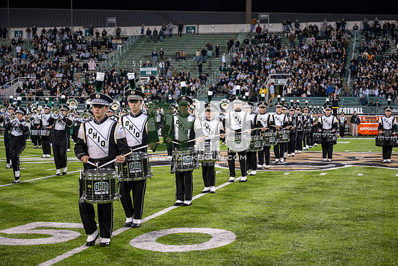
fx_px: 774
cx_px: 199
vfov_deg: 19.5
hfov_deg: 28.8
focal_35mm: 70
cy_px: 133
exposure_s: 1/500
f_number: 3.2
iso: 1250
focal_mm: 70
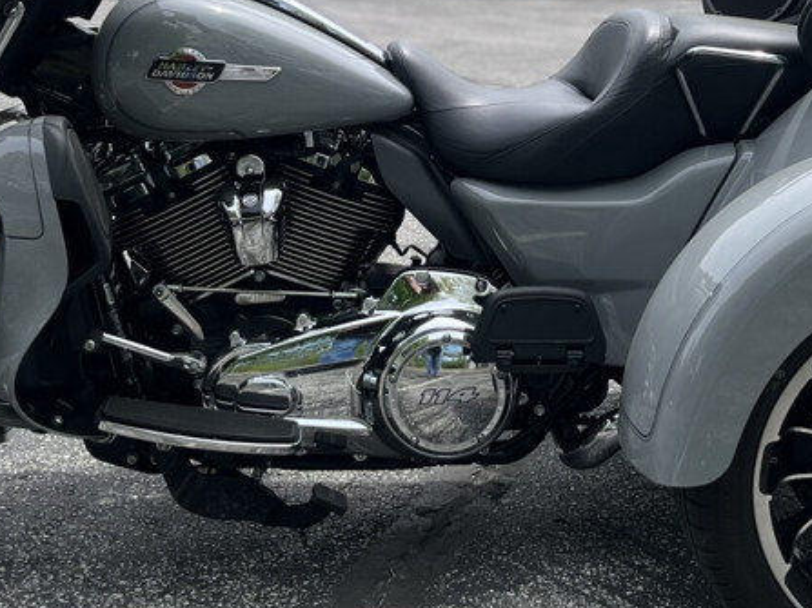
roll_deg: -1.0
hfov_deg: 31.2
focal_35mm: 62
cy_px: 34
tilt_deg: -4.4
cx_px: 451
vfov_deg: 22.9
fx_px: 1454
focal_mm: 5.1
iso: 50
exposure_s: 1/2899
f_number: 1.6
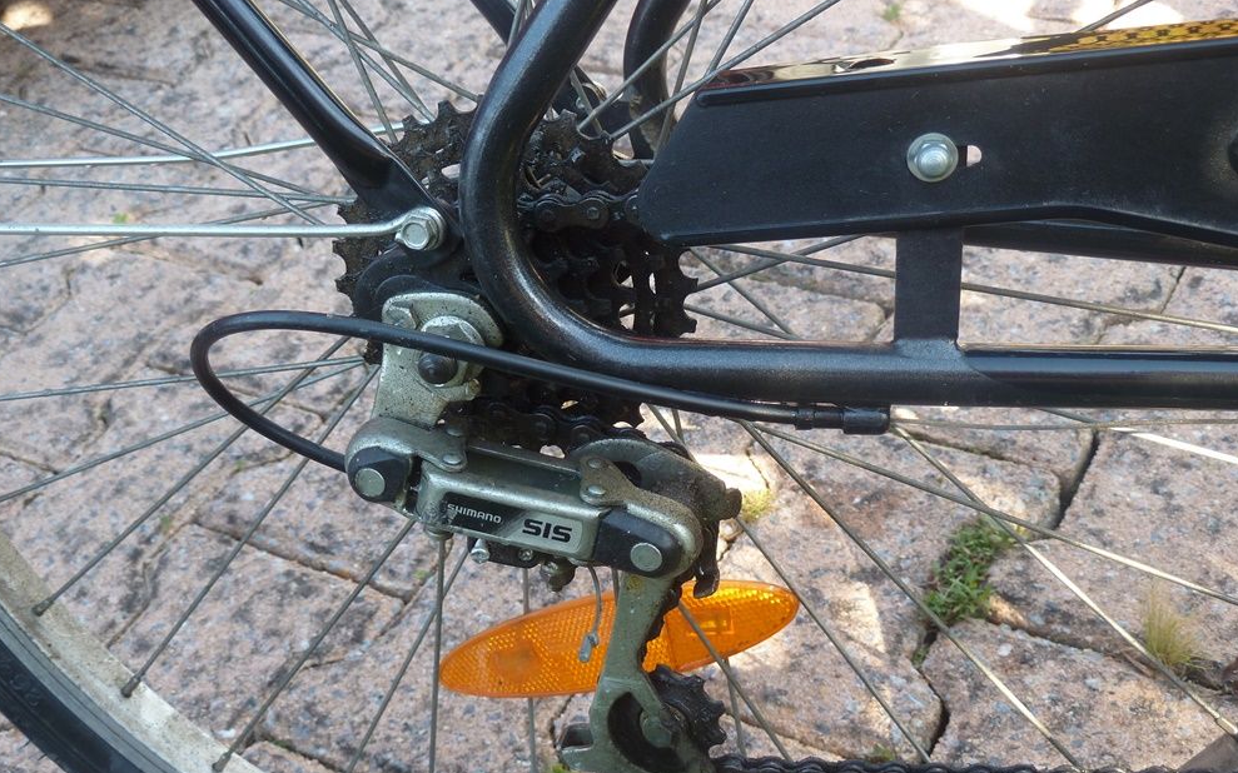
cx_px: 615
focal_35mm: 45
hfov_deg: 44.4
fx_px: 1518
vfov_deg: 28.6
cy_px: 429
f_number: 3.7
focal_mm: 6.9
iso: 80
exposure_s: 1/40
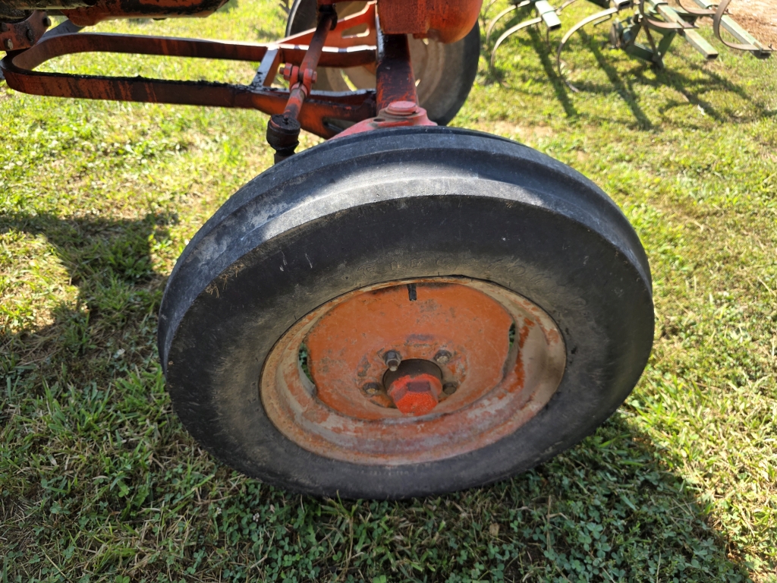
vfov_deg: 58.9
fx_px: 516
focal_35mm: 23
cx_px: 388
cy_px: 292
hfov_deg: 73.9
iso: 32
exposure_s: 1/359
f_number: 1.7
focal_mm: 6.3
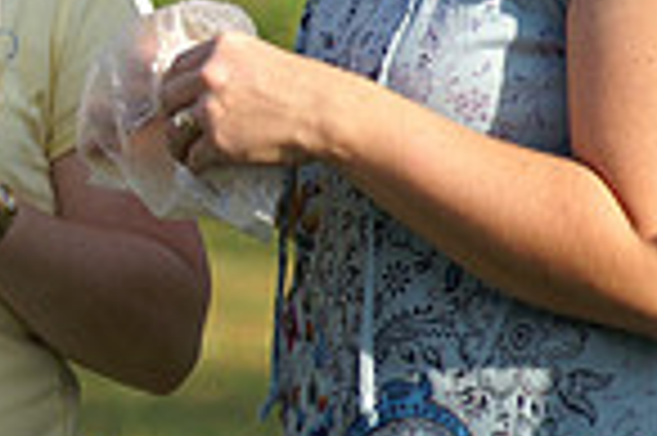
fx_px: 11940
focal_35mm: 655
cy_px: 76
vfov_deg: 2.1
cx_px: -338
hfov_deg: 3.1
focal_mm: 110
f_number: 5
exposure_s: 1/500
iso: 100
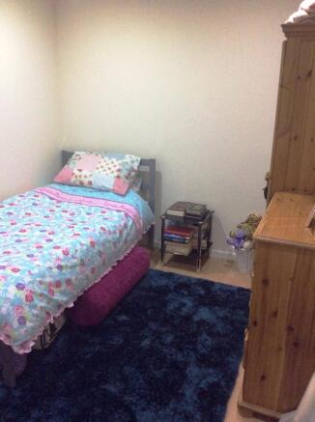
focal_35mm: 32
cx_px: 158
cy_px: 211
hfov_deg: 44.0
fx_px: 390
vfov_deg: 56.9
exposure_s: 1/25
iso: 250
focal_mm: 3.3
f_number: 2.4
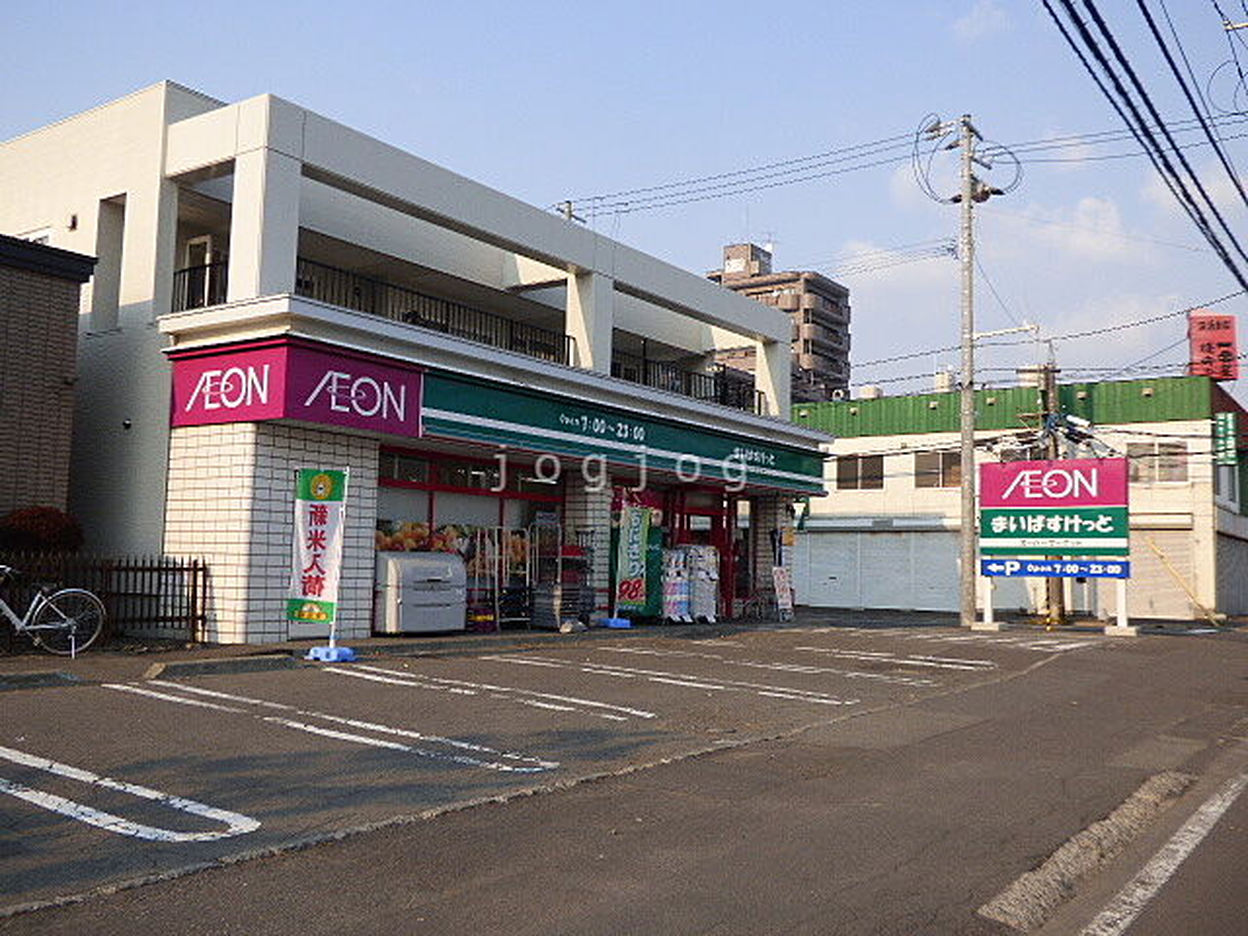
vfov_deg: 44.2
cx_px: 624
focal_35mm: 32
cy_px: 468
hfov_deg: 56.8
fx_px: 1154
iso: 100
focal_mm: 5.53
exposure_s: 1/800
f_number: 3.3
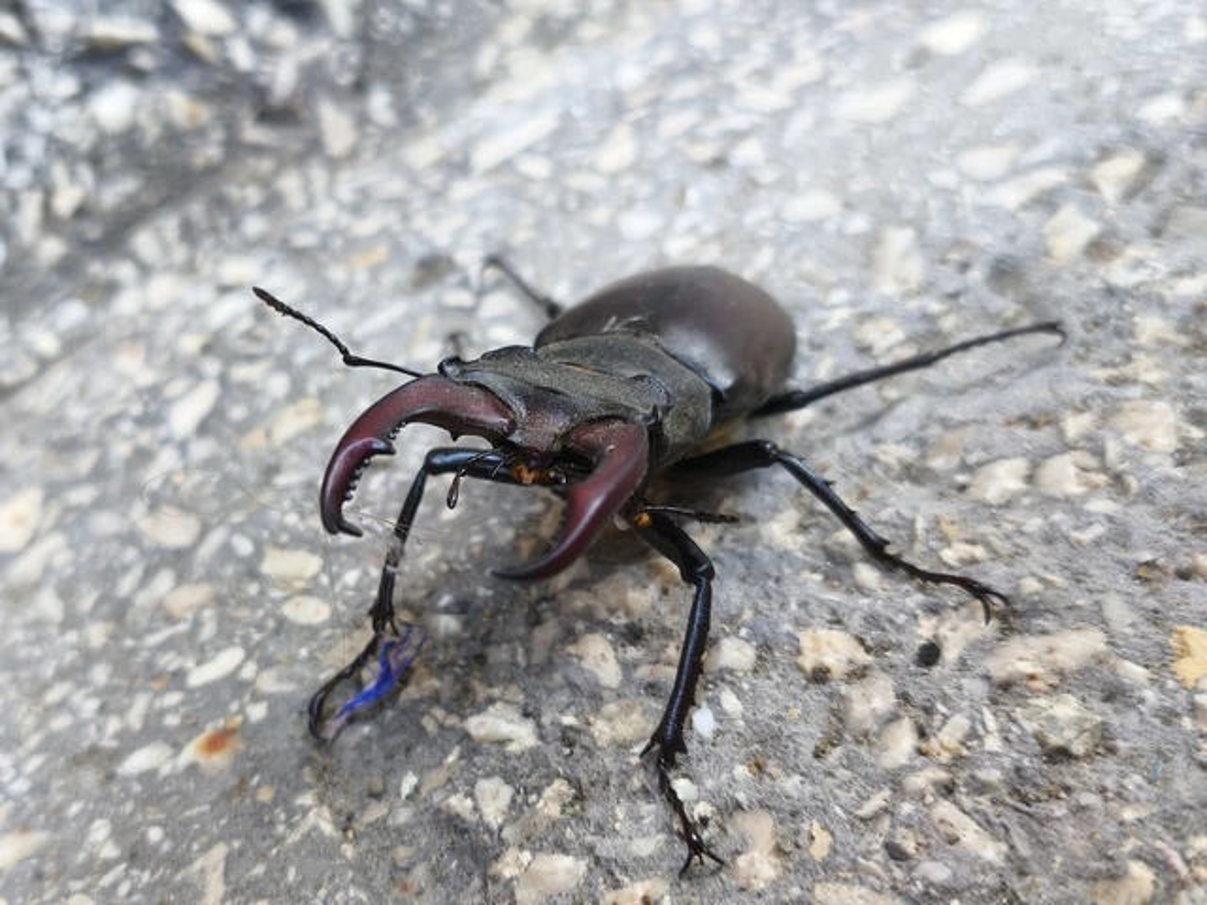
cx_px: 604
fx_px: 1743
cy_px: 452
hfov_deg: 38.2
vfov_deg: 29.1
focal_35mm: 50
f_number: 1.7
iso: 250
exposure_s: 1/50
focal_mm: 5.35
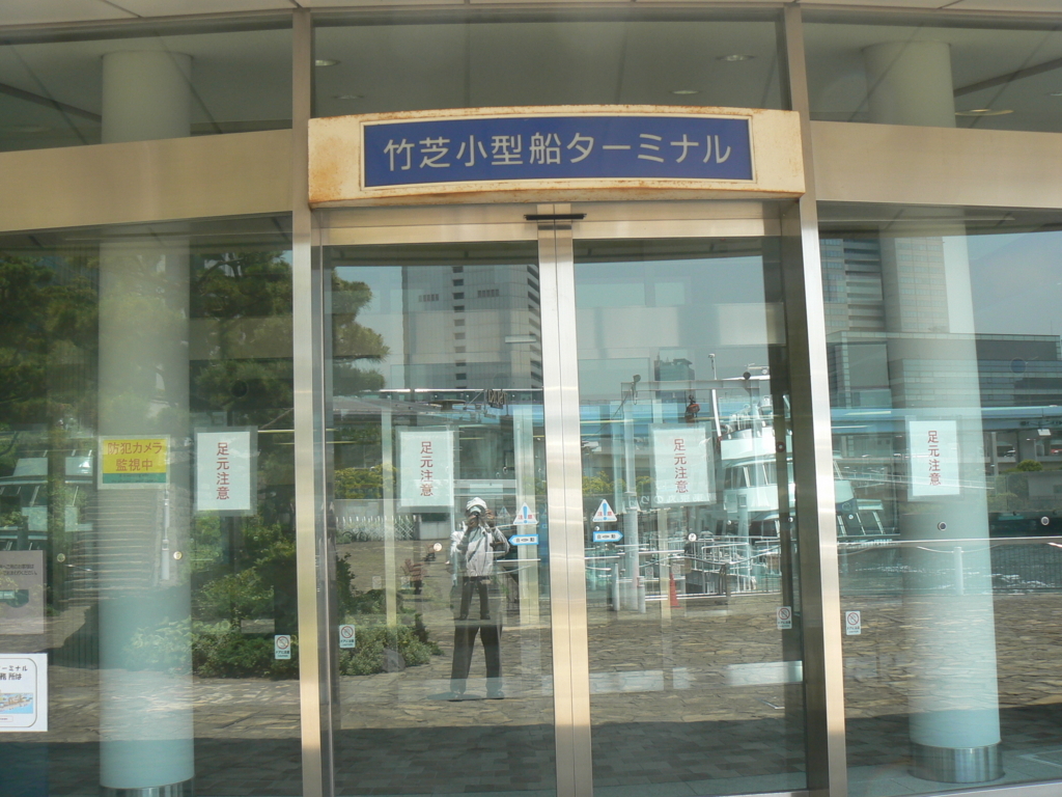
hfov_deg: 51.4
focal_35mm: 36
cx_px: 531
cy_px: 398
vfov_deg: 39.7
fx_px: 1104
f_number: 5
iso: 80
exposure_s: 1/100
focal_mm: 6
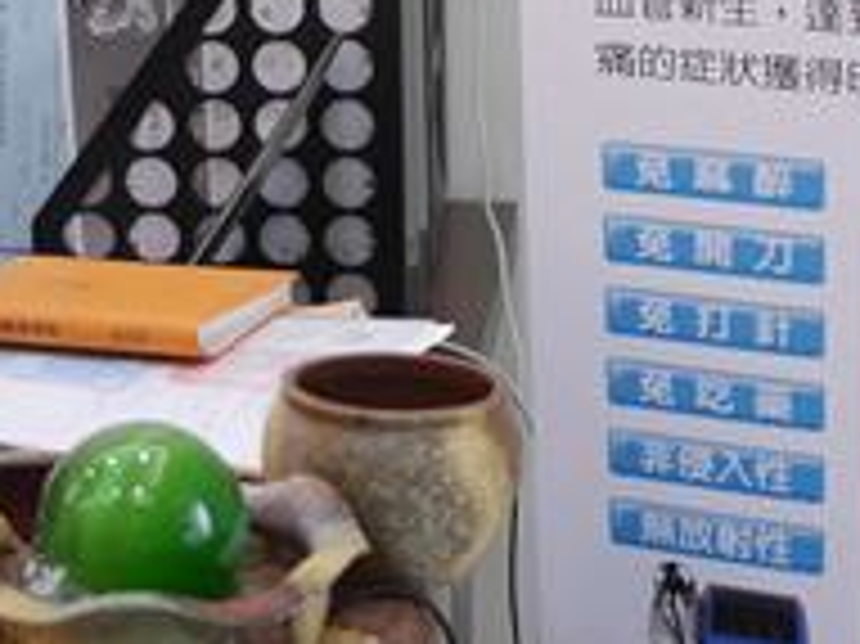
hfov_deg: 12.6
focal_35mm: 157
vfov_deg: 9.4
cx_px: 288
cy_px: 297
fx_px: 3898
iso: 200
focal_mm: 15
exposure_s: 1/60
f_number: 1.7
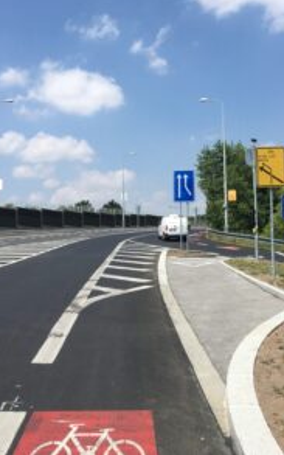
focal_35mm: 42
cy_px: 224
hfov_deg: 30.4
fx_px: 520
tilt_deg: +2.7
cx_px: 174
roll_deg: -1.1
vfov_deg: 47.2
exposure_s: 1/1876
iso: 25
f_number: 2.2
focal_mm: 4.15
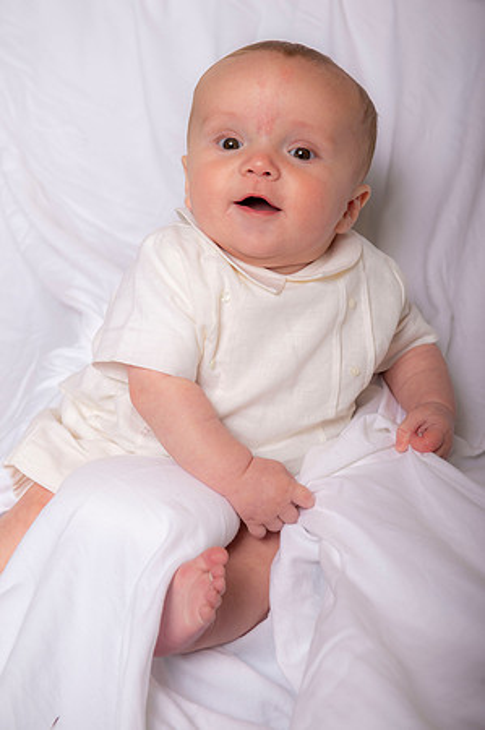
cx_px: 242
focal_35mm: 70
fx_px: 1418
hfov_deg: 19.4
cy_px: 365
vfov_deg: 28.9
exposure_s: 1/200
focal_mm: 70
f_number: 5.6
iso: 250
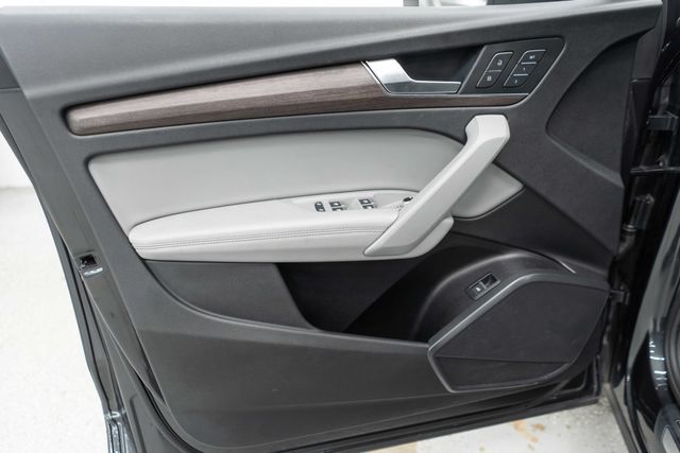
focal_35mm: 28
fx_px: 529
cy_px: 226
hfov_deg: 65.5
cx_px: 340
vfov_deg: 46.4
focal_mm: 28
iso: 640
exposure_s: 1/40
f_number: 3.2
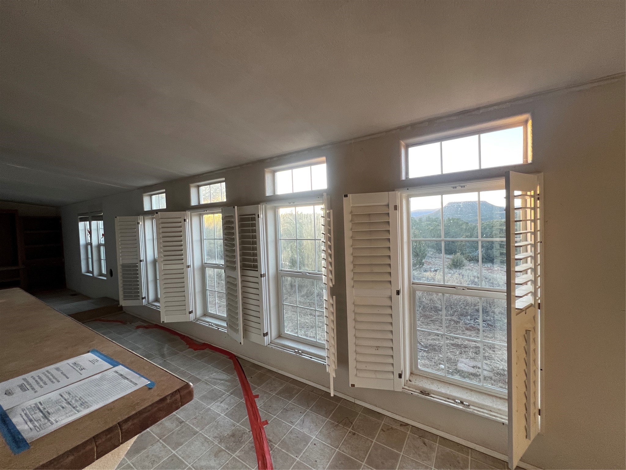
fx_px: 235
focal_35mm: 13
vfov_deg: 89.9
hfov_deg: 106.2
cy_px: 235
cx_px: 313
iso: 160
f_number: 1.8
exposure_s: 1/99
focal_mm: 1.57
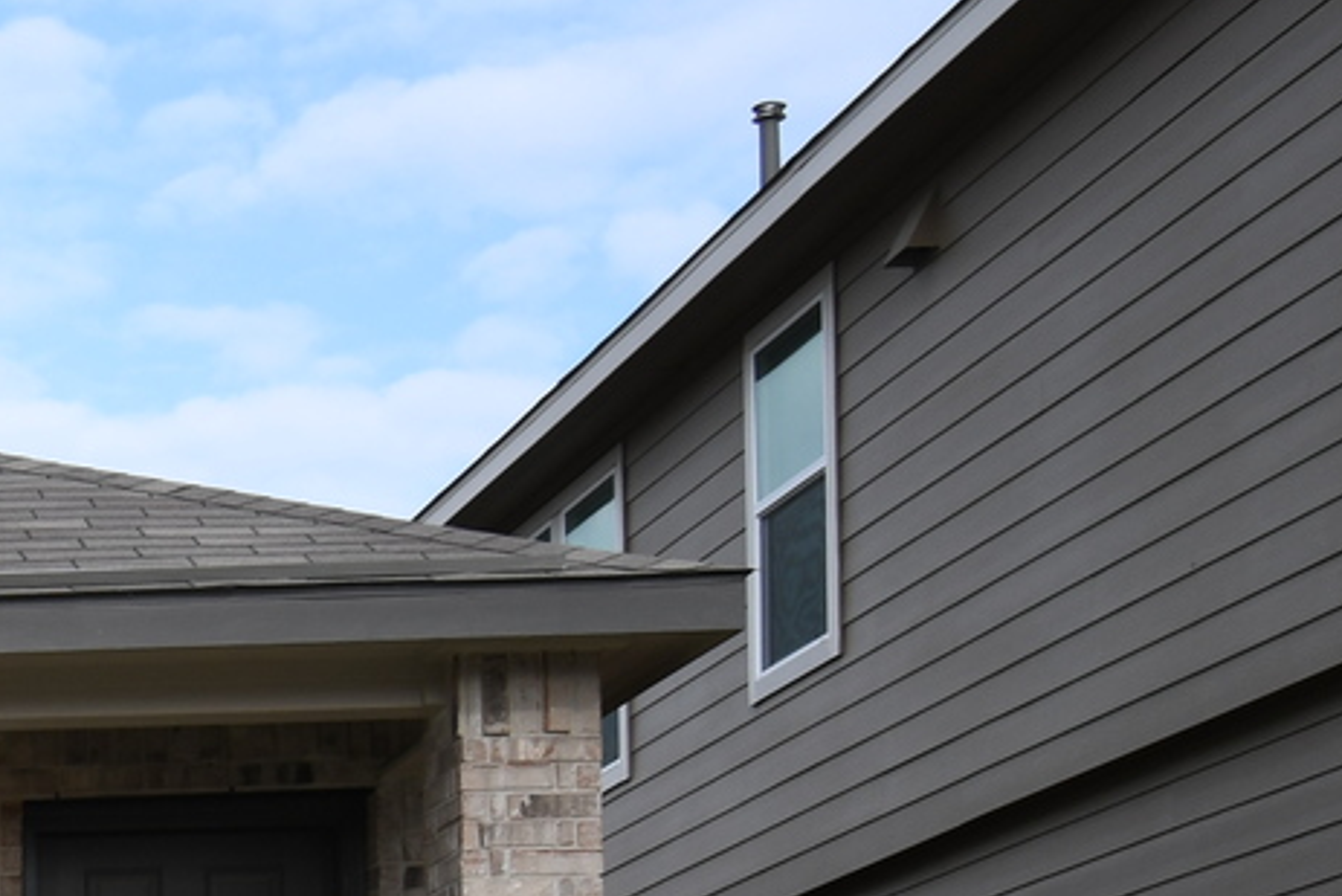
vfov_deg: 12.2
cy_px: 1476
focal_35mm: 105
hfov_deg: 16.7
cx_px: -939
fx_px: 3915
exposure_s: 1/500
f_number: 5.6
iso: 200
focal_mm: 20
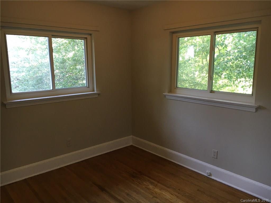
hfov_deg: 61.7
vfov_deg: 48.2
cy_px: 102
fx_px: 227
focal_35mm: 29
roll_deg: -0.1
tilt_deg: -10.3
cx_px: 136
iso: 80
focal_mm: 4.15
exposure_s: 1/30
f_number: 2.2
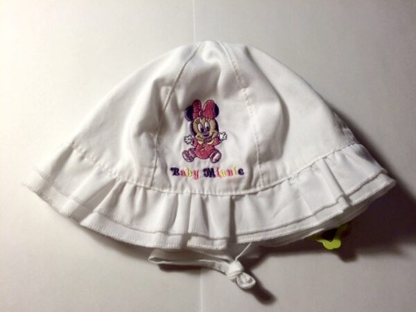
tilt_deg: -72.0
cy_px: 156
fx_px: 349
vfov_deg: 48.2
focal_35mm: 29
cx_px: 208
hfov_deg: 61.7
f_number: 2.2
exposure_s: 1/33
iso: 32
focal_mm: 4.15
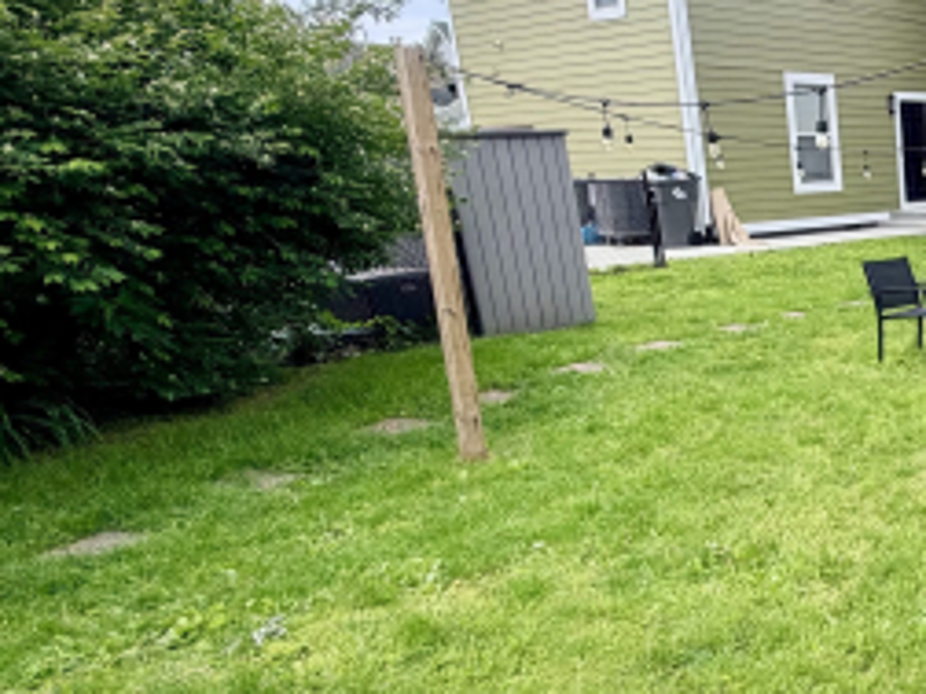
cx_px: 1071
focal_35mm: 37
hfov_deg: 38.9
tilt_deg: -16.8
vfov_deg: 38.3
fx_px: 990
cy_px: 448
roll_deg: +0.8
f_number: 2.2
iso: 40
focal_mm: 2.22
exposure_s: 1/549
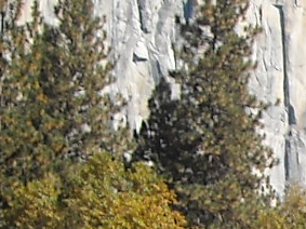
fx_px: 2236
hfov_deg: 7.1
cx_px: 862
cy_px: 527
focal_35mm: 253
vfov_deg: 5.7
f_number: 5.6
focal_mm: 5.7
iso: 64
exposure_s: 1/141
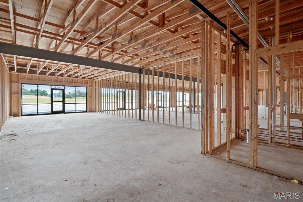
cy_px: 101
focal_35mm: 16
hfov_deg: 96.8
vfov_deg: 73.7
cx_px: 152
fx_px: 135
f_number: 9
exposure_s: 1/2
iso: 400
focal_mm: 8
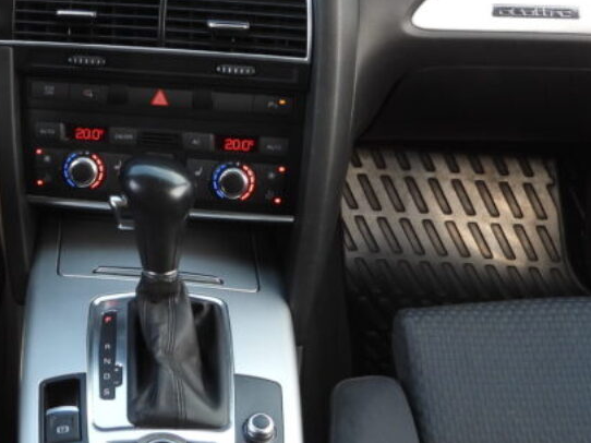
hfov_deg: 26.9
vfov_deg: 20.7
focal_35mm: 71
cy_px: 180
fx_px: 1212
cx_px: 125
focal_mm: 4.3
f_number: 2.8
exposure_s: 1/100
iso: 100
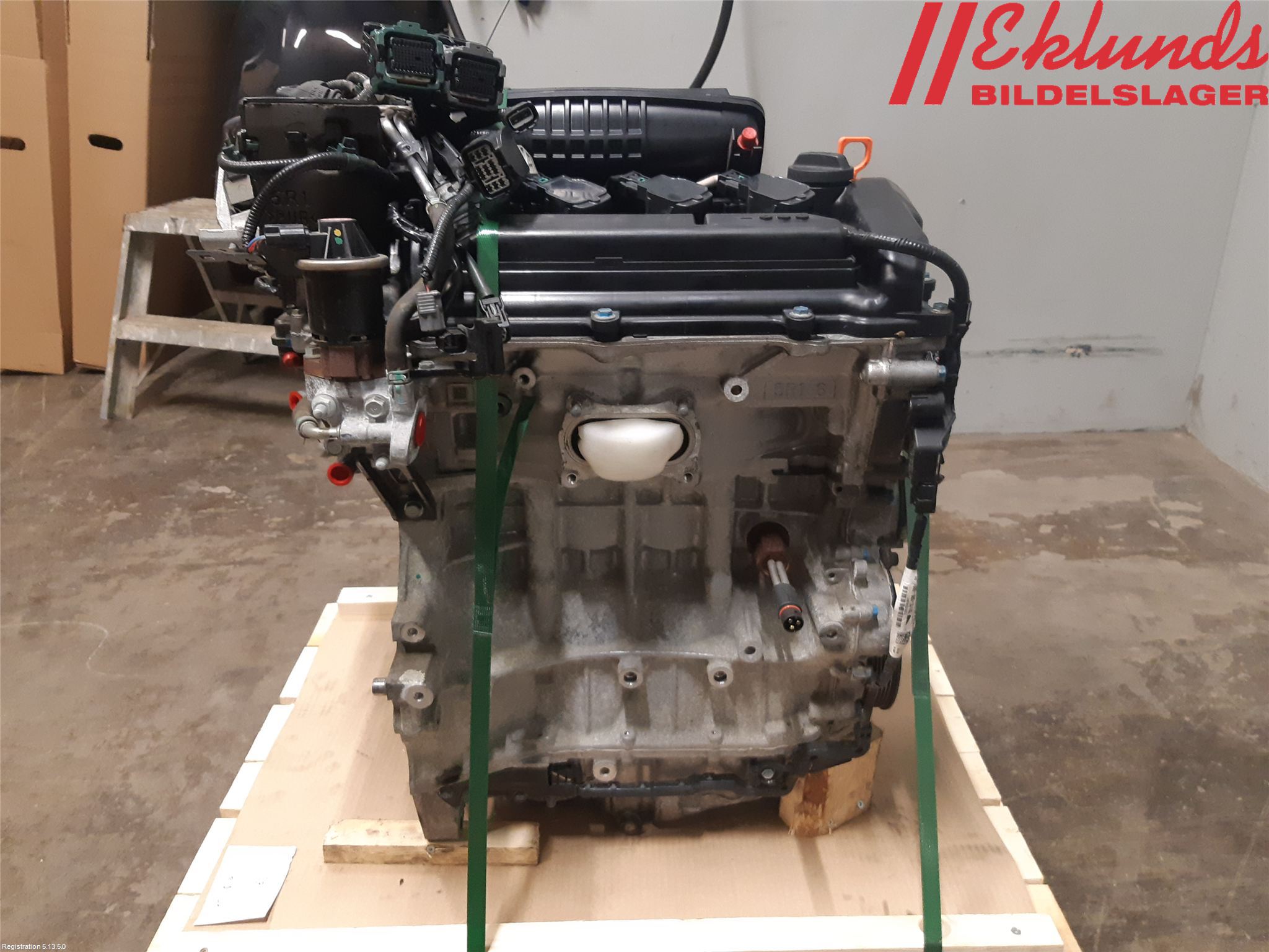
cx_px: 634
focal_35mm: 26
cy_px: 476
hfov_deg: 67.3
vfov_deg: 53.1
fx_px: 953
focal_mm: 3.93
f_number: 1.7
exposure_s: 1/50
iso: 250
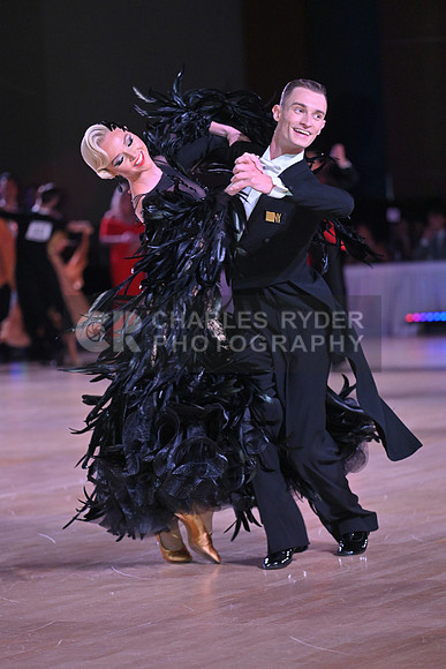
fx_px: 2878
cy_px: 334
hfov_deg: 8.9
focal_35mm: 155
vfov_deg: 13.2
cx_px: 223
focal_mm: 155
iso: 3200
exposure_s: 1/400
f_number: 4
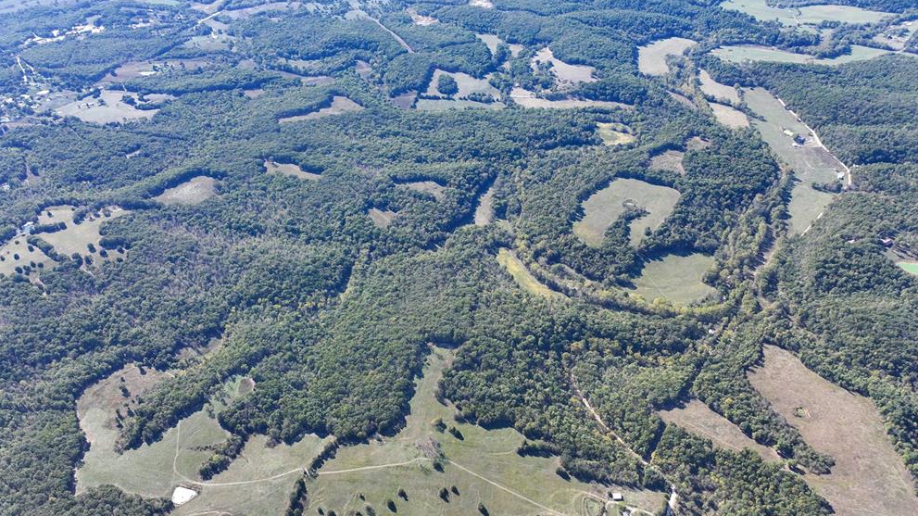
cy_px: 278
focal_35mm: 27
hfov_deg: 69.9
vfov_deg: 42.8
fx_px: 657
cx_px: 468
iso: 100
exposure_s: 1/1000
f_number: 2.8
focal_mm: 12.29
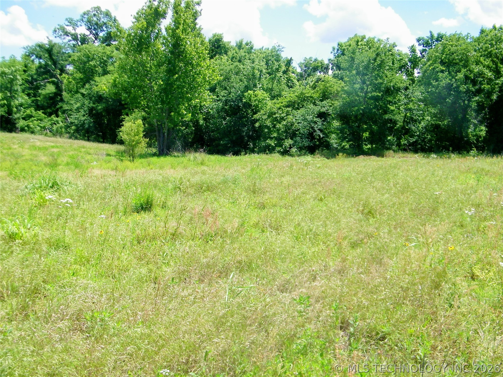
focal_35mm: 39
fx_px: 567
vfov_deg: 36.8
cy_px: 188
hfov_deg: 47.9
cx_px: 252
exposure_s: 1/160
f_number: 7.6
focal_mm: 6.9
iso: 80
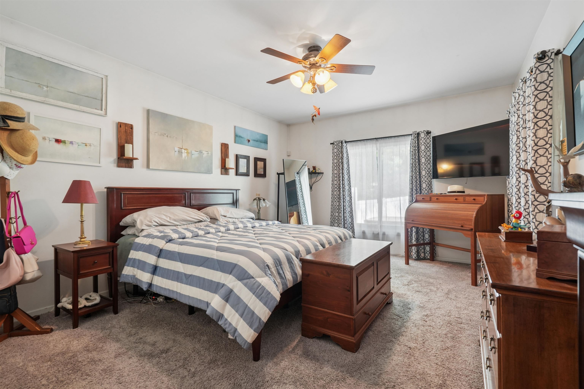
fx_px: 260
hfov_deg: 96.7
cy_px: 194
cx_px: 292
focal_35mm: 16
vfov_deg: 73.7
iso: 800
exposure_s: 1/10
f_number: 10
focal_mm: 16
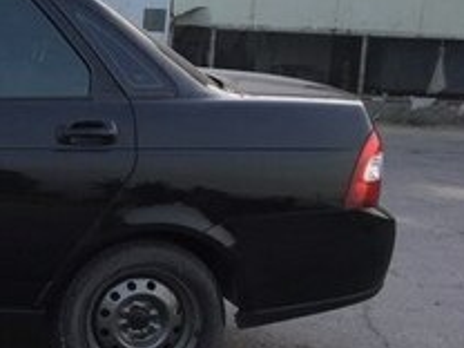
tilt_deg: -7.2
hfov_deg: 18.4
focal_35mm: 92
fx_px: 1233
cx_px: -268
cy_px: 117
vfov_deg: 16.0
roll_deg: -3.3
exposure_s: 1/50
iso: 32
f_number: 2.2
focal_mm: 4.15
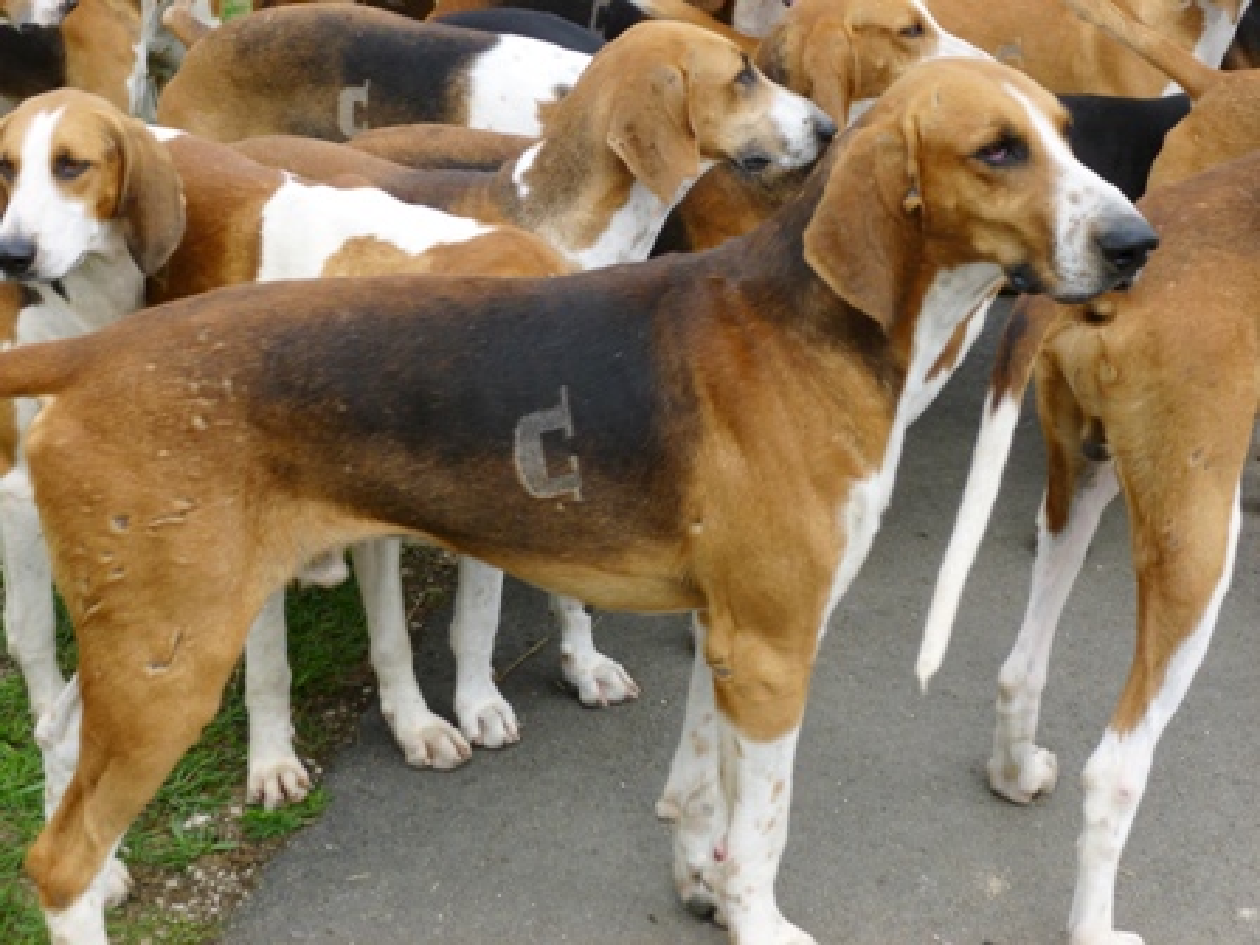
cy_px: 472
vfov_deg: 24.4
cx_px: 630
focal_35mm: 60
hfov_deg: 32.2
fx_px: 2184
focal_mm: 10.7
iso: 100
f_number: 4.3
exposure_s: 1/200
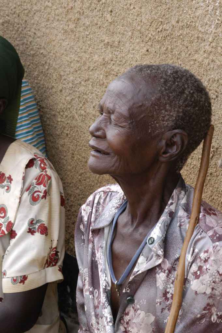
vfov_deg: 13.1
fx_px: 1459
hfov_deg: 8.7
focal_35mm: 158
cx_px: 111
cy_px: 166
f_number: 10
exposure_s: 1/50
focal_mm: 105
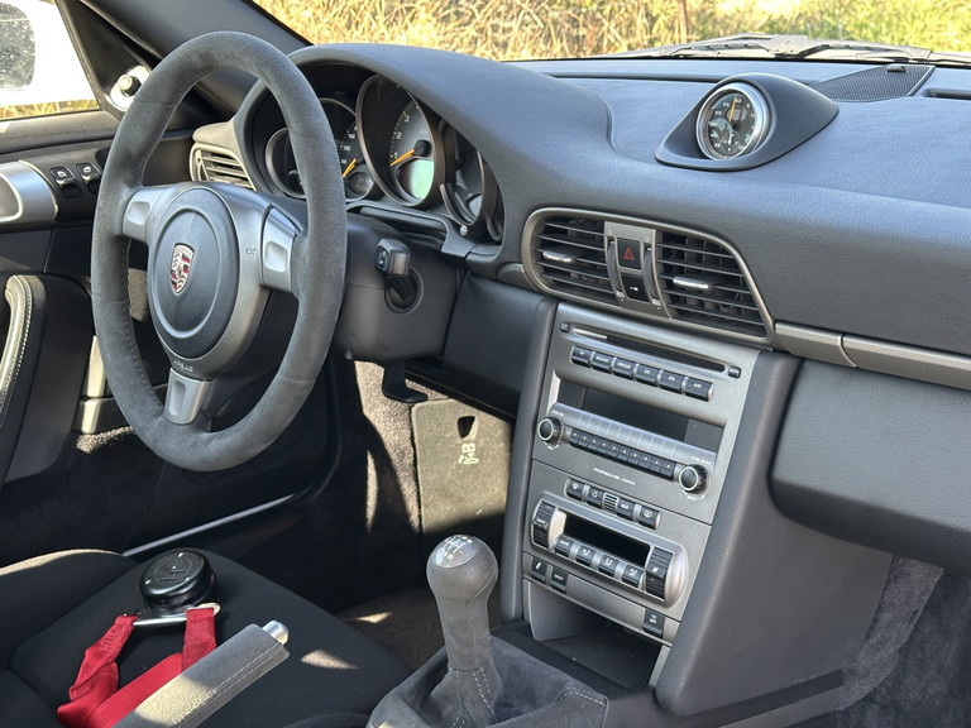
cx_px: 486
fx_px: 1346
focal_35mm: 48
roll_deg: +2.2
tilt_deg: -18.7
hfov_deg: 39.7
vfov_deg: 30.3
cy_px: 364
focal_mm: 6.86
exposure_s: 1/60
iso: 100
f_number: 1.78
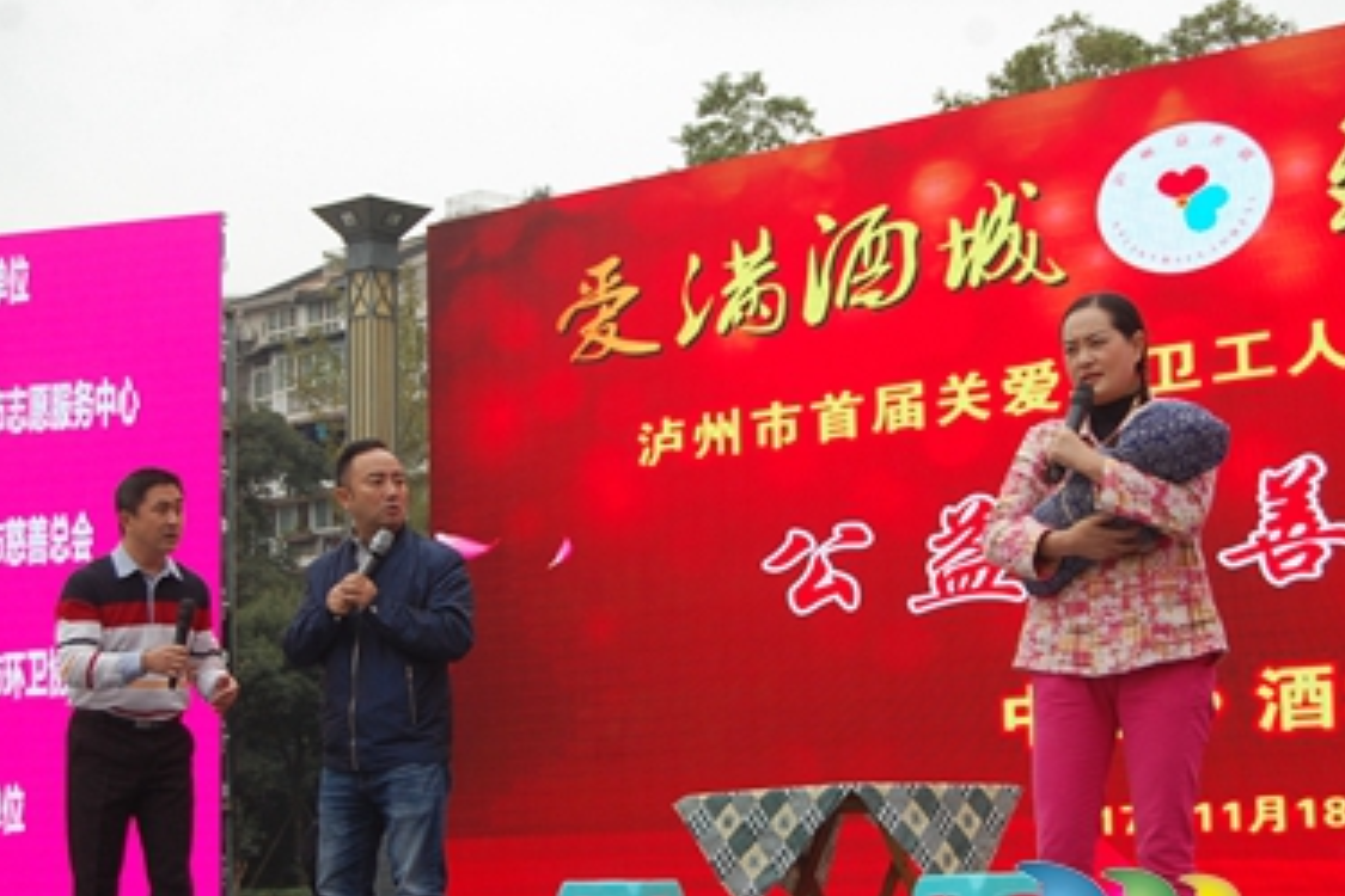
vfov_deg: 17.1
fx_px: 2989
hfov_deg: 25.3
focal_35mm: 80
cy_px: 496
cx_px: 742
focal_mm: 40
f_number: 5
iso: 400
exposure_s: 1/100
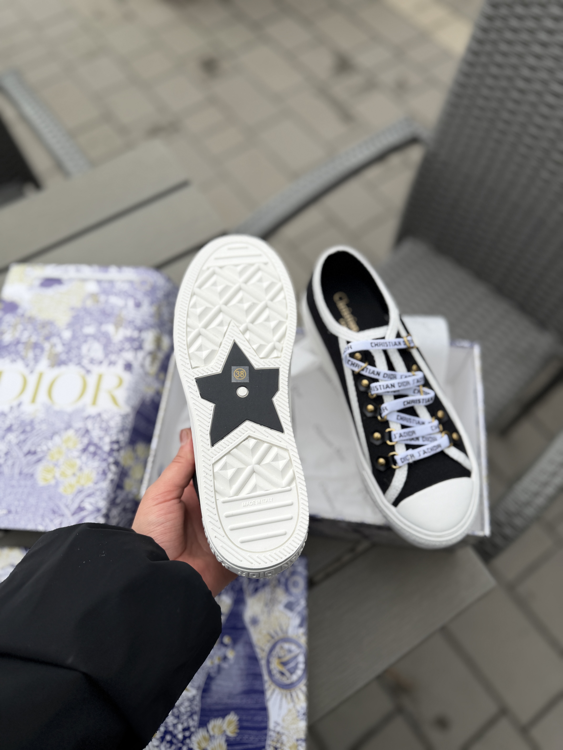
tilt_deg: -64.6
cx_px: 282
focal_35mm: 24
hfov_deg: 56.8
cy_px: 375
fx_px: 520
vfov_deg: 71.6
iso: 80
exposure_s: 1/1493
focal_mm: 6.76
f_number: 1.78
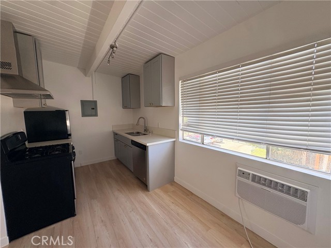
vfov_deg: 85.7
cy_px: 124
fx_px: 134
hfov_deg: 102.1
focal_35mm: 14
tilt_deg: -4.7
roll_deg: +1.0
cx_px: 166
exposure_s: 1/117
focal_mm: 2.22
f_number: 2.2
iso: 80
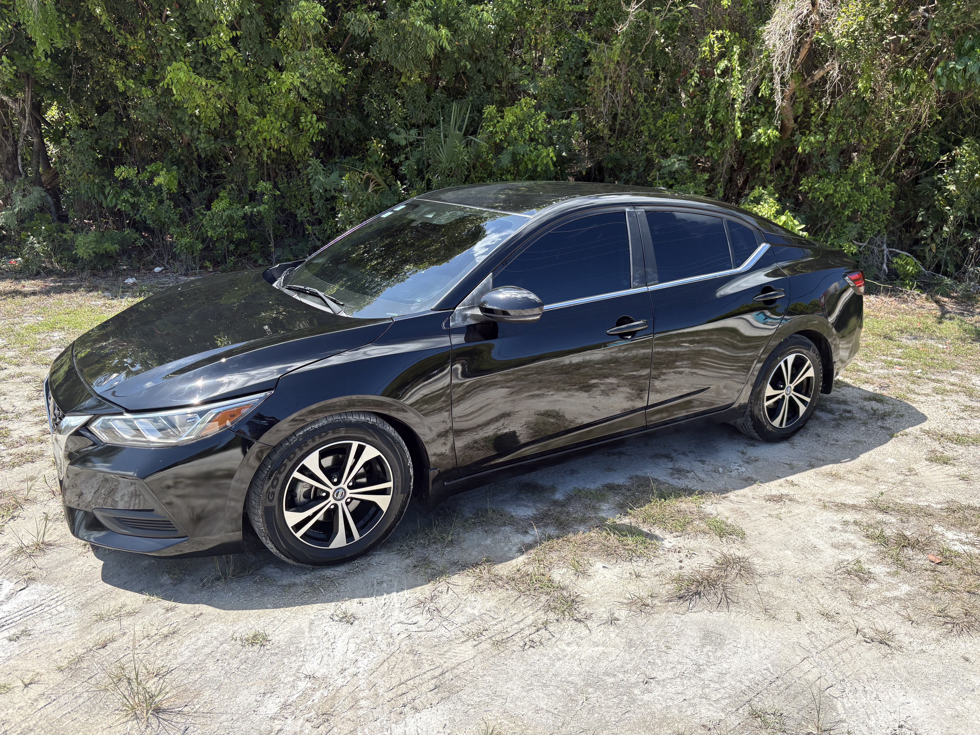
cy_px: 368
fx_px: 736
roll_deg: -1.6
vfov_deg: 53.1
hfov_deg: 67.3
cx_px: 490
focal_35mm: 26
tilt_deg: -16.9
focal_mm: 5.96
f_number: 1.6
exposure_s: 1/1484
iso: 50
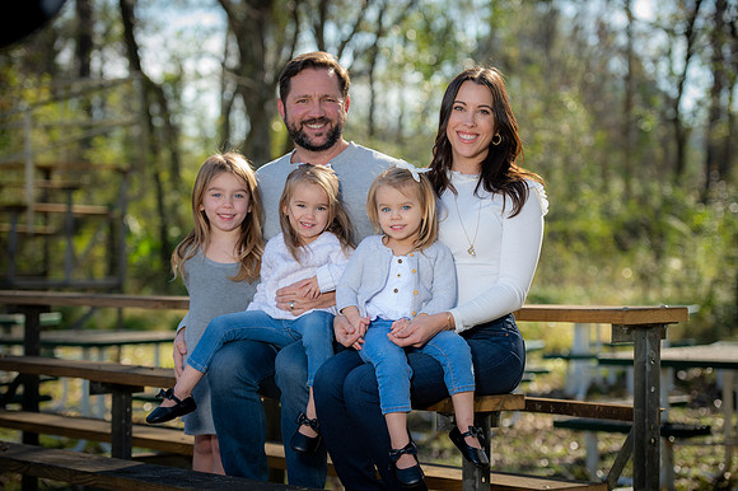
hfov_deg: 20.8
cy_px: 246
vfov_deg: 13.9
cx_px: 369
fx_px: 2008
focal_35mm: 98
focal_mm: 98
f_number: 3.5
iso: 100
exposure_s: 1/250
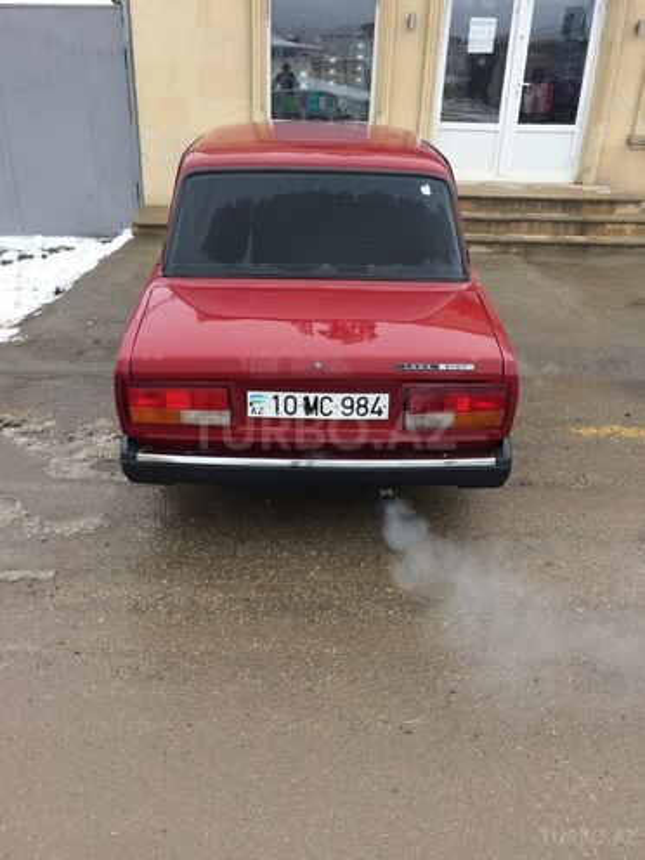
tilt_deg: -23.7
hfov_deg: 48.2
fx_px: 720
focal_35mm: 29
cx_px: 322
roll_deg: +0.9
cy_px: 430
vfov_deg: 61.7
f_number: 2.2
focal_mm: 4.15
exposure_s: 1/695
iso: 32
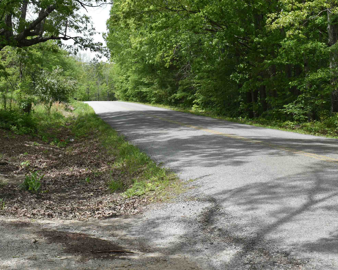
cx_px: 135
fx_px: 547
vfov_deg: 27.7
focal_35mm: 55
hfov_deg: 34.2
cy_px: 114
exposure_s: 1/250
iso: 180
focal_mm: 25
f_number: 8
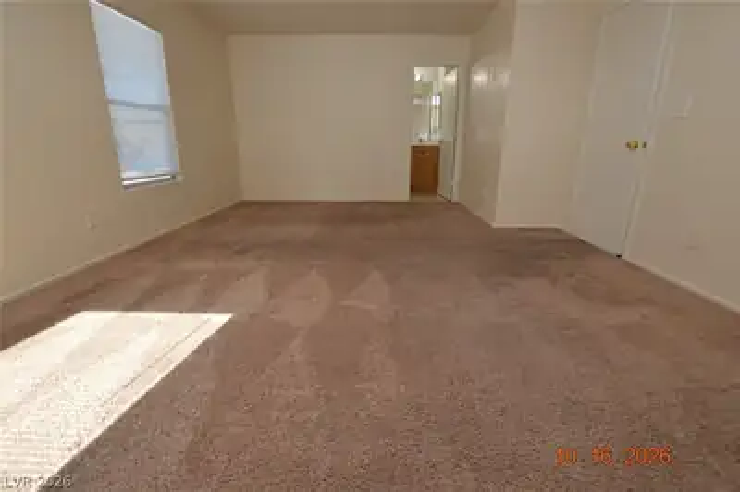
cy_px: 246
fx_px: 308
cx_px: 370
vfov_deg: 77.2
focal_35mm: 15
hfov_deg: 100.4
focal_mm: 10
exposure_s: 1/125
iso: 200
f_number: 5.6
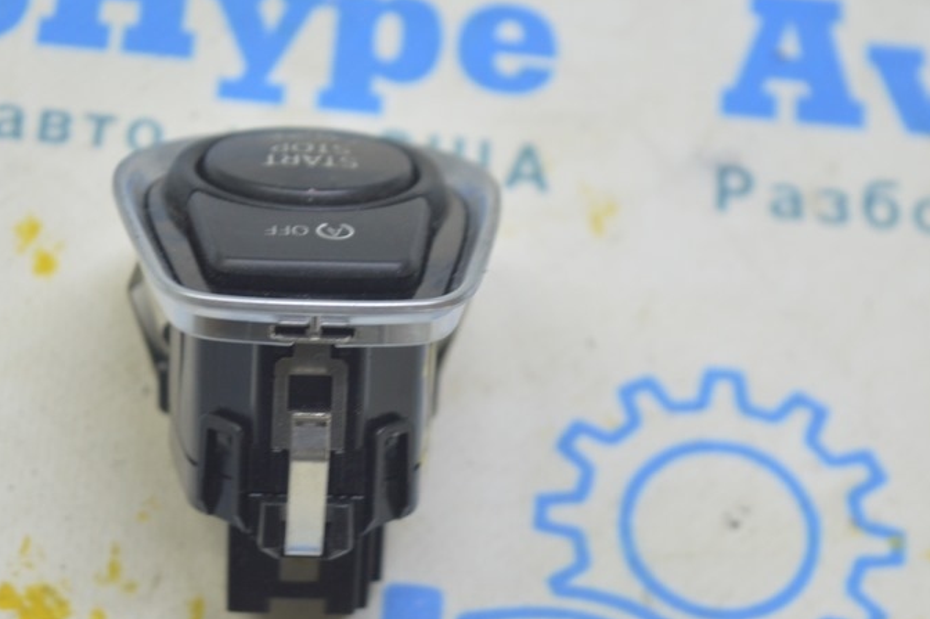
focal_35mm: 126
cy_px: 355
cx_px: 275
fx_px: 3246
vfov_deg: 10.9
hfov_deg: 16.2
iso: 400
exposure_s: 1/20
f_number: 5.6
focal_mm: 55
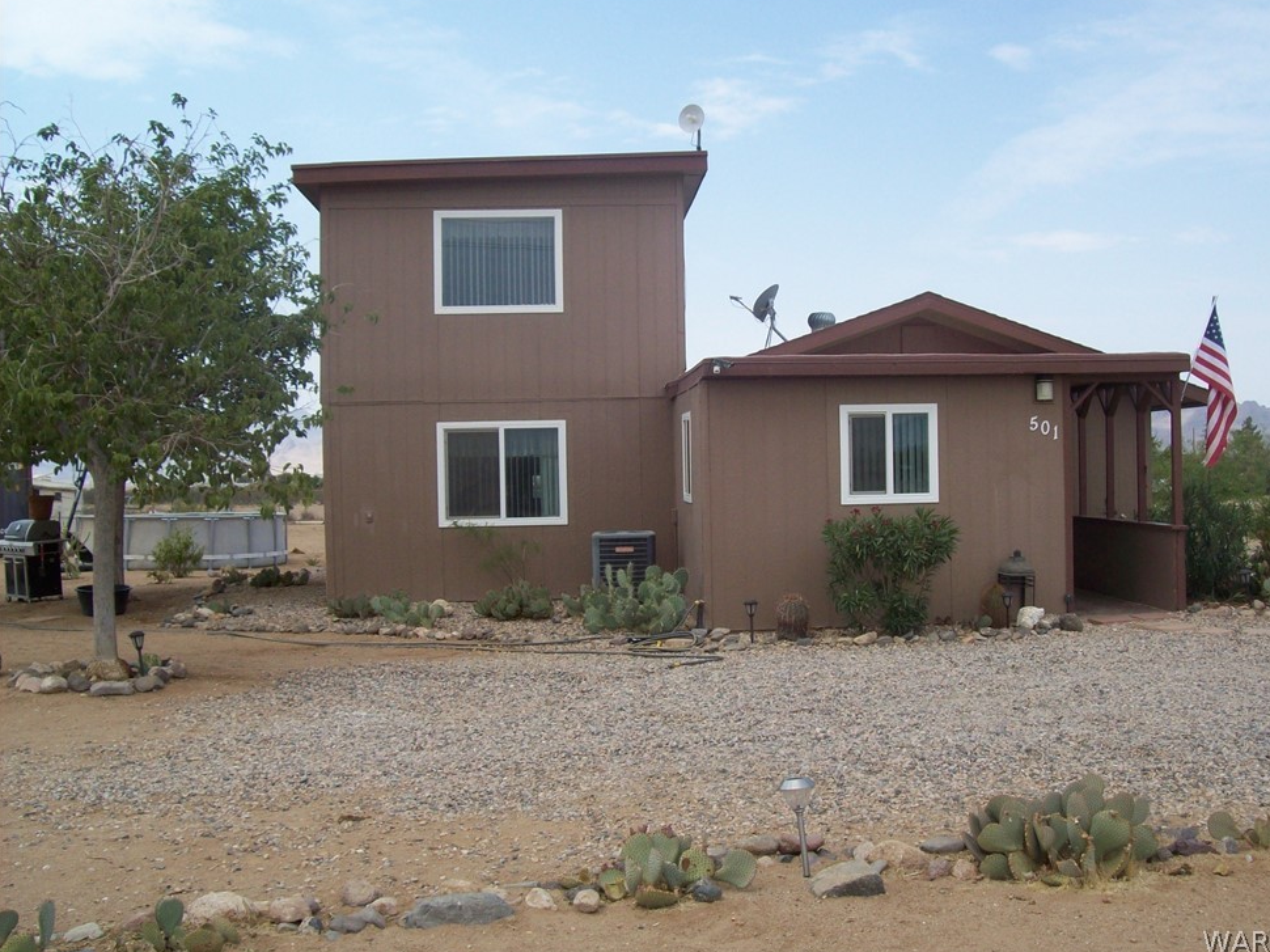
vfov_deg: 37.7
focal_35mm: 38
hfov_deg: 49.0
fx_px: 1394
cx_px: 668
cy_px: 462
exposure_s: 1/399
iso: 80
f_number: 4.8
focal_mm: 6
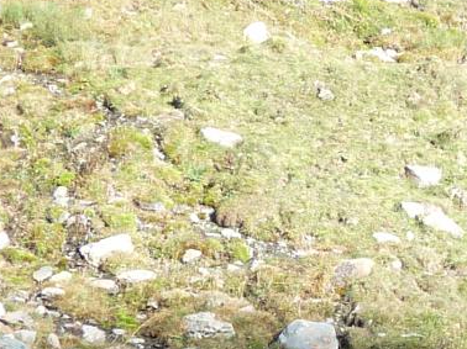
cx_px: 892
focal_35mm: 144
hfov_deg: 12.3
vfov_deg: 10.2
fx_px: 1941
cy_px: 327
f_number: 4
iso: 160
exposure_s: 1/200
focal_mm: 6.1
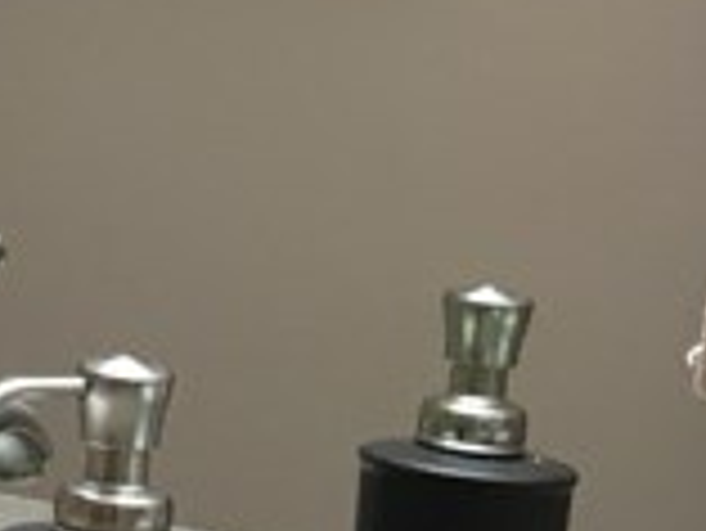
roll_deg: -0.9
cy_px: 153
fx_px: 3858
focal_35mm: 189
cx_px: -1484
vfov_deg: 7.9
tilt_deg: -6.5
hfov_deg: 8.5
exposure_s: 1/30
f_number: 2.2
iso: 64
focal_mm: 4.15
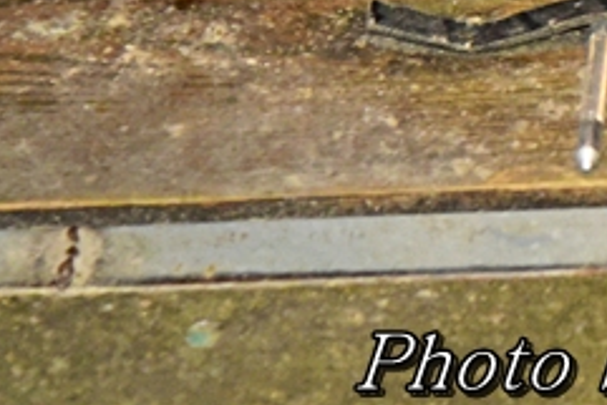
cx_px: 982
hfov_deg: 7.2
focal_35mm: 280
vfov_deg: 4.8
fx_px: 4724
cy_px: -347
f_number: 4
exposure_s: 1/60
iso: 3200
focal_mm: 66
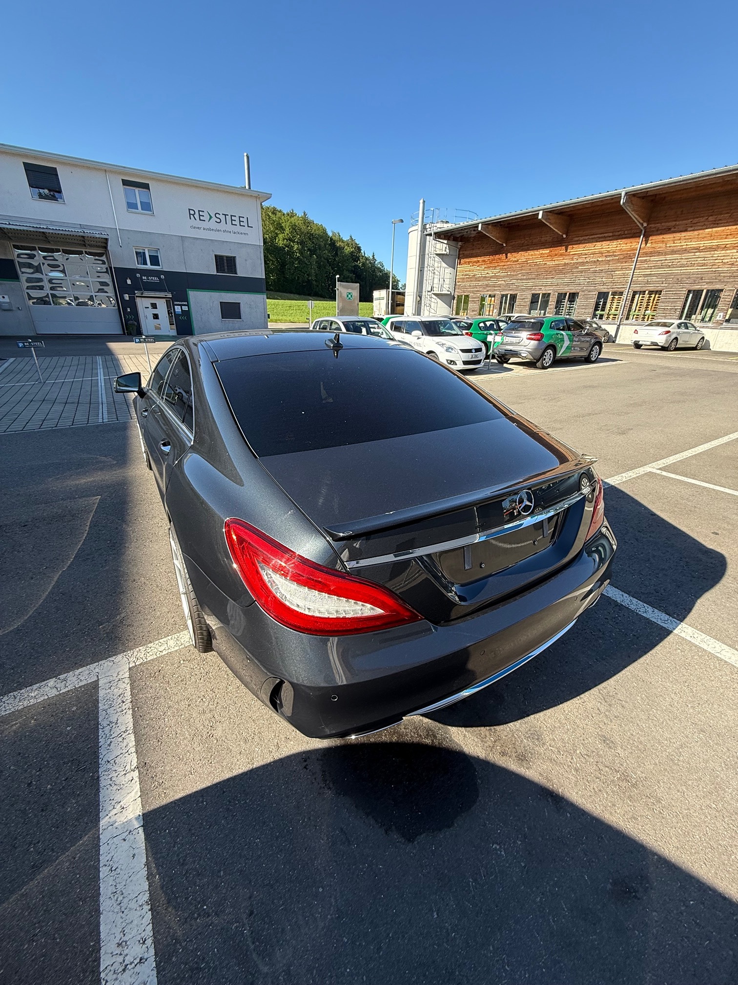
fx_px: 398
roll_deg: -1.4
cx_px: 369
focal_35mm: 14
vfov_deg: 102.1
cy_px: 492
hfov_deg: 85.7
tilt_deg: -23.8
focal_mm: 2.22
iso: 64
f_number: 2.2
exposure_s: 1/545
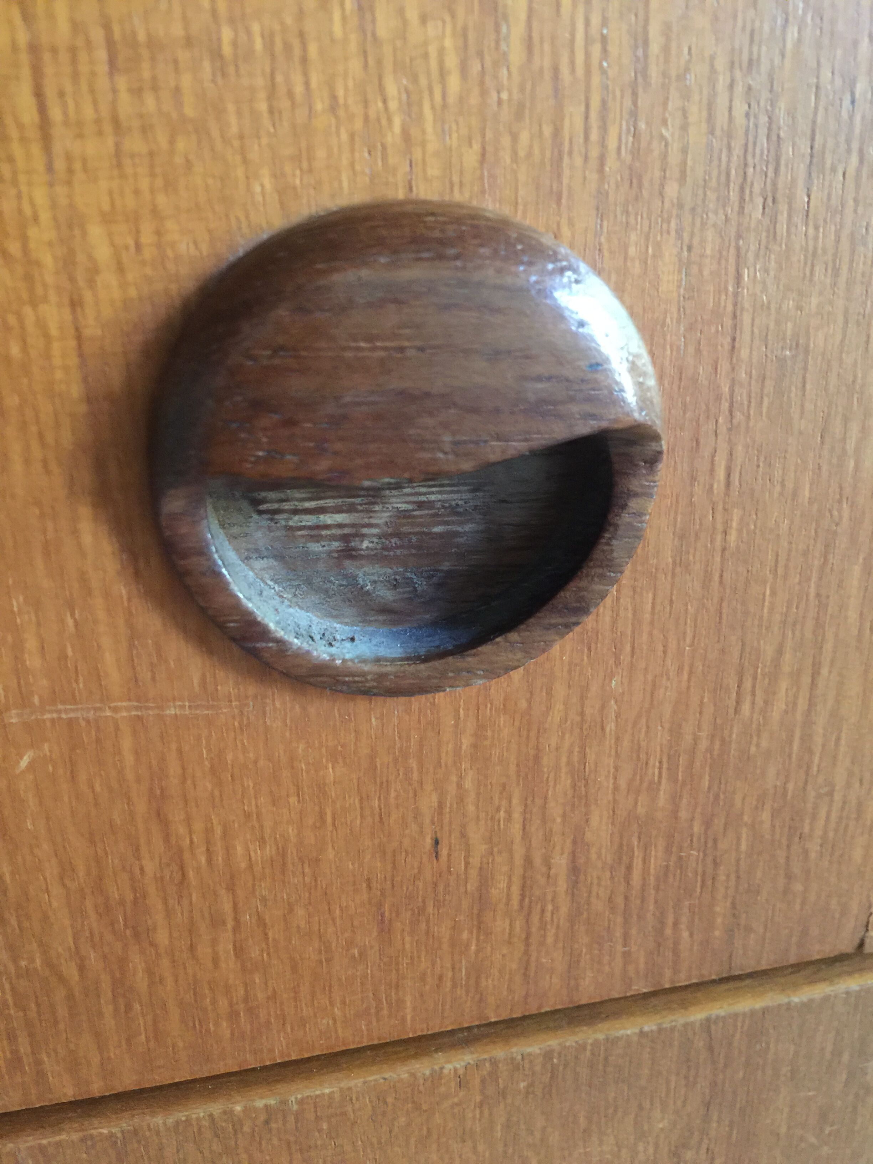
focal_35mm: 29
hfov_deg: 48.2
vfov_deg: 61.7
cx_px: 436
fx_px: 975
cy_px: 582
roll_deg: +3.5
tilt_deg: -24.9
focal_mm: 4.15
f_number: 2.2
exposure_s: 1/4
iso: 125
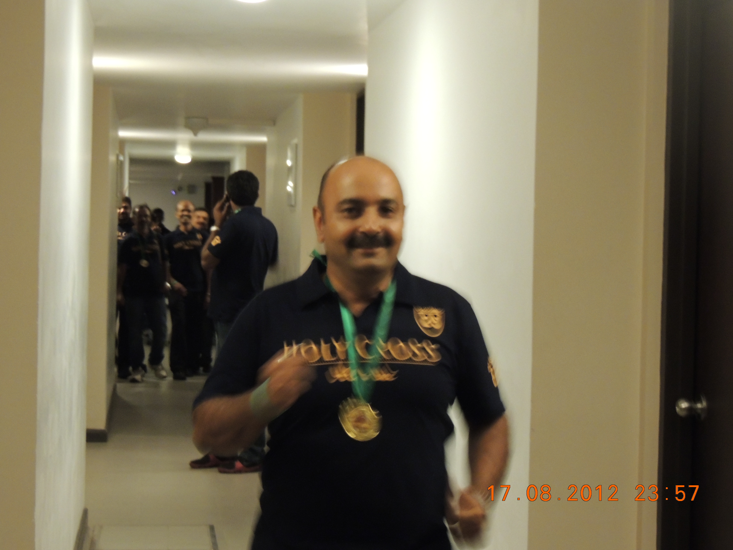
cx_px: 366
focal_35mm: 85
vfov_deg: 17.4
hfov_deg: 23.0
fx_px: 1800
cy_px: 275
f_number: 4
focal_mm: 15.1
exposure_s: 1/8
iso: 800
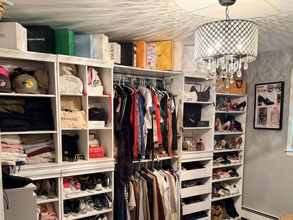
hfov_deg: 55.4
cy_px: 152
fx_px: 279
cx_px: 147
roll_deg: -0.9
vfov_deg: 42.2
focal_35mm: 33
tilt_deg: -7.2
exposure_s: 1/40
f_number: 1.78
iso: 640
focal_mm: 6.76
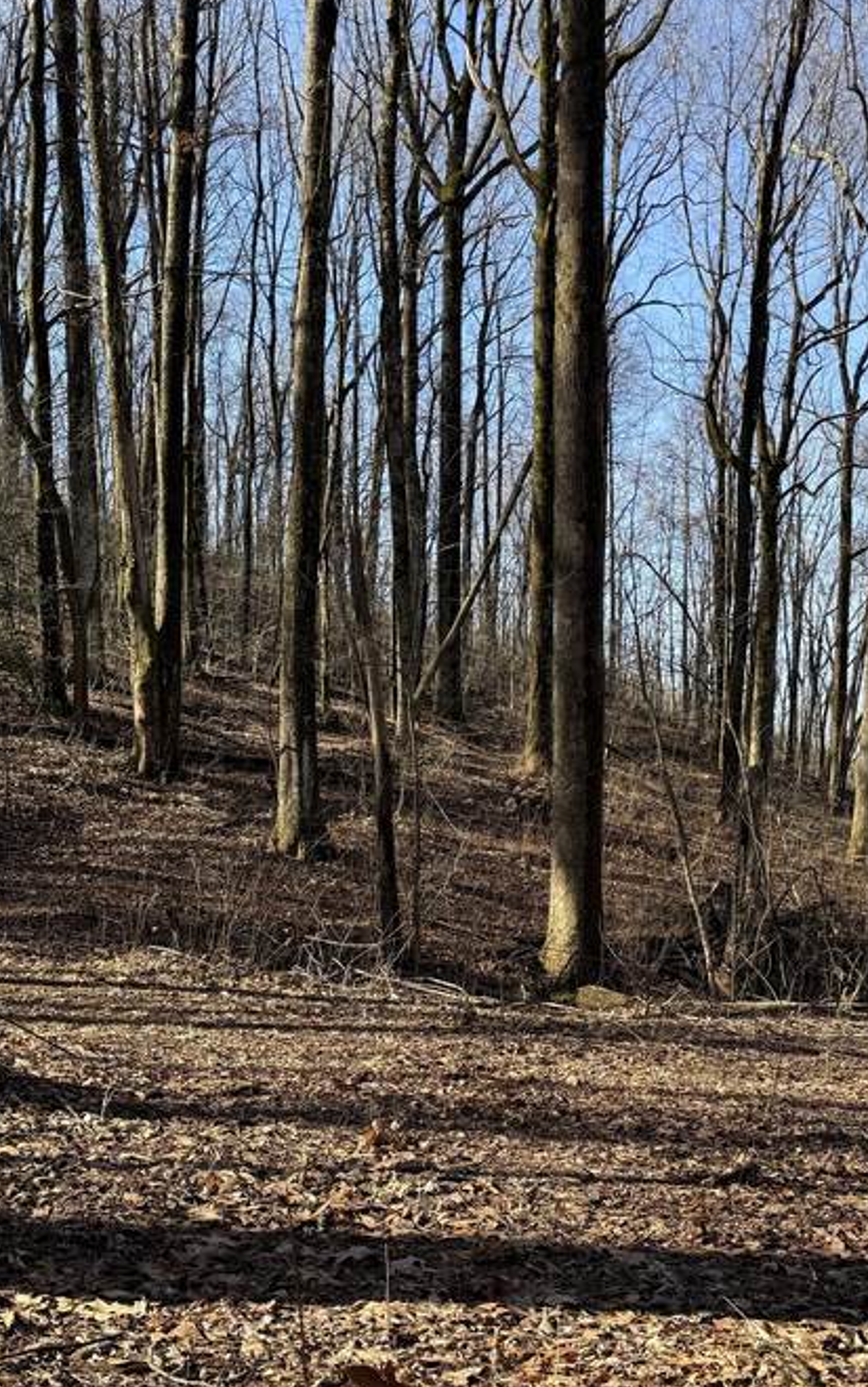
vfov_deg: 51.7
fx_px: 1399
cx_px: 572
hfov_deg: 34.2
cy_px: 927
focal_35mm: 37
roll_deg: -0.1
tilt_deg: -3.8
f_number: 1.78
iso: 80
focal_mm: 6.76
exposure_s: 1/805
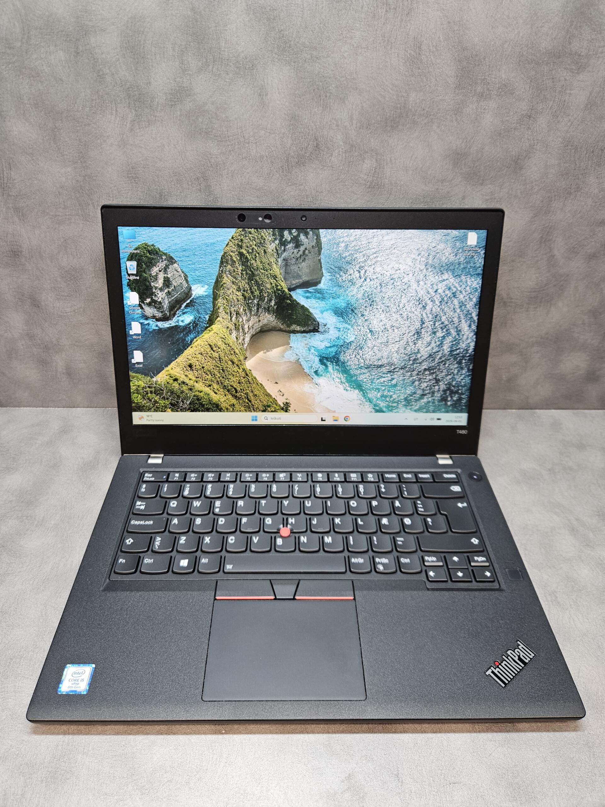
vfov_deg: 73.9
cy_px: 404
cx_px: 302
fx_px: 536
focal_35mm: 23
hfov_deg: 58.9
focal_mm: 5.4
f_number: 1.8
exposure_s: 1/100
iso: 200
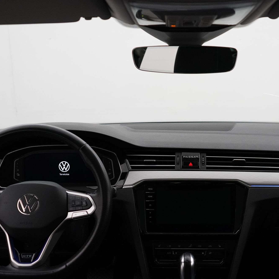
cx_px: 185
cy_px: 174
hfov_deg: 37.2
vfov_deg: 37.3
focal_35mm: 45
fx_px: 410
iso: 3200
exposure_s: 1/160
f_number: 3.5
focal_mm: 28
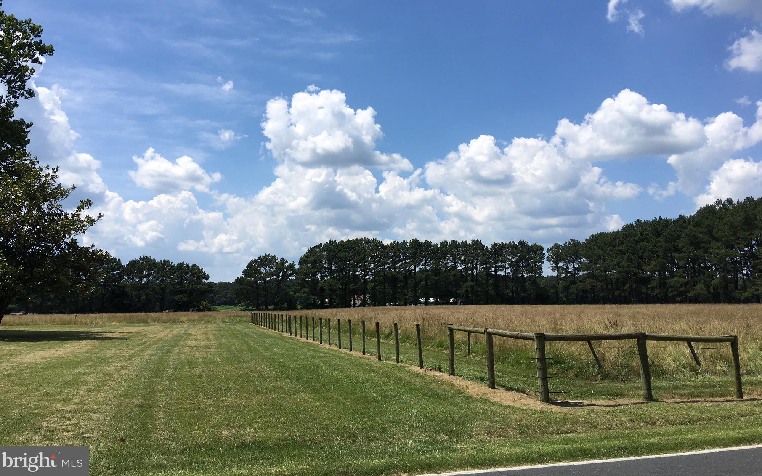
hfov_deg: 61.2
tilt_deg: +11.5
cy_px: 189
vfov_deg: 40.4
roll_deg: +0.1
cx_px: 379
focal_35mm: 31
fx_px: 644
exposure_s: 1/2564
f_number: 2.2
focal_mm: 4.15
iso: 25
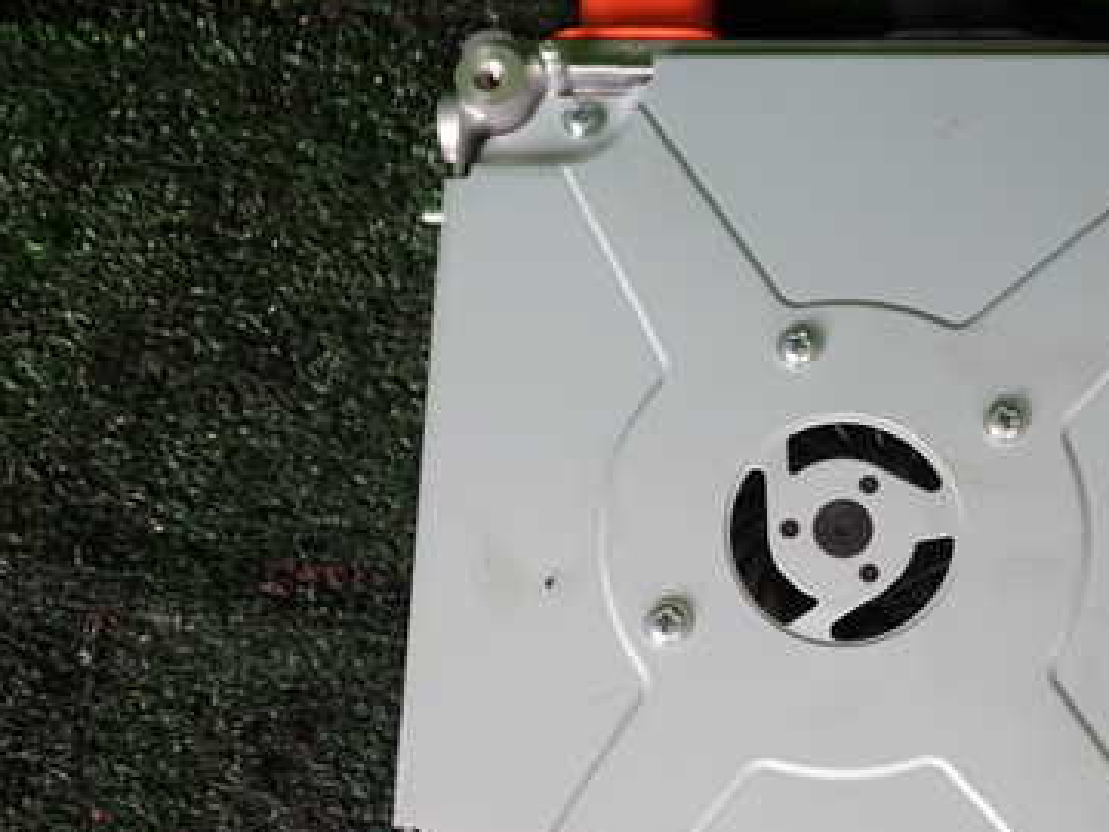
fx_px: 1602
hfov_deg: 37.0
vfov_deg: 29.1
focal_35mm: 50
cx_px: 872
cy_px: 487
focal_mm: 5.4
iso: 100
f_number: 2.3
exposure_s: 1/80
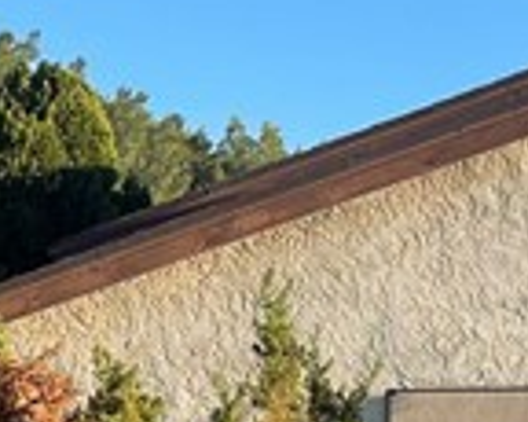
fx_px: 2811
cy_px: 239
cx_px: -213
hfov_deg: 10.4
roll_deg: +0.5
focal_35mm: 180
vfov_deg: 8.6
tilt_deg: +4.8
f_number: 1.6
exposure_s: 1/1595
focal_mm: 4.2
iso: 32
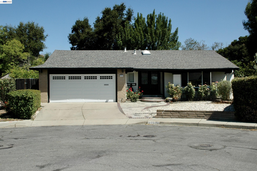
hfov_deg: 49.6
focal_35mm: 39
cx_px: 128
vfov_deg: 34.1
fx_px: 278
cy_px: 86
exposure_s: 1/400
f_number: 10
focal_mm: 26
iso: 200
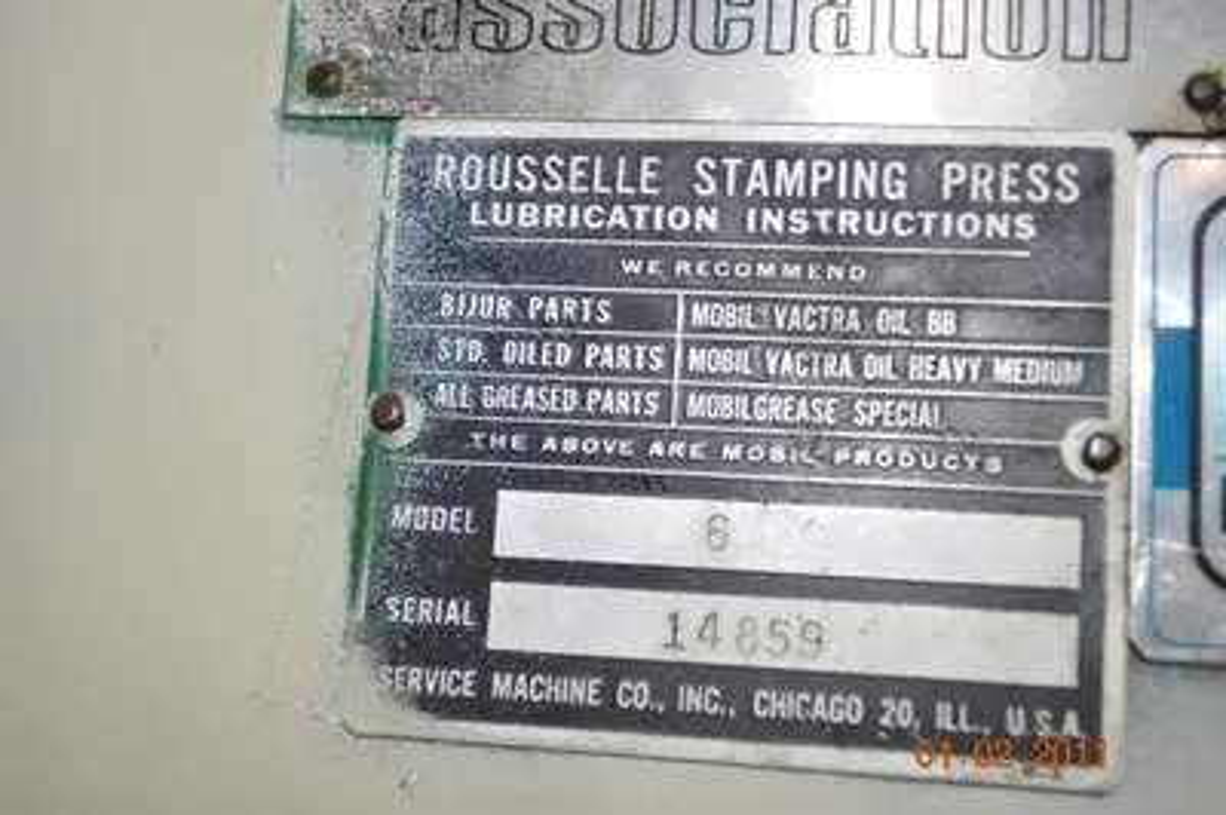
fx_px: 1633
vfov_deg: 28.0
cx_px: 613
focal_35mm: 48
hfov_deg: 41.1
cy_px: 408
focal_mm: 32
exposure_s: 1/60
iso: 200
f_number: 4.8
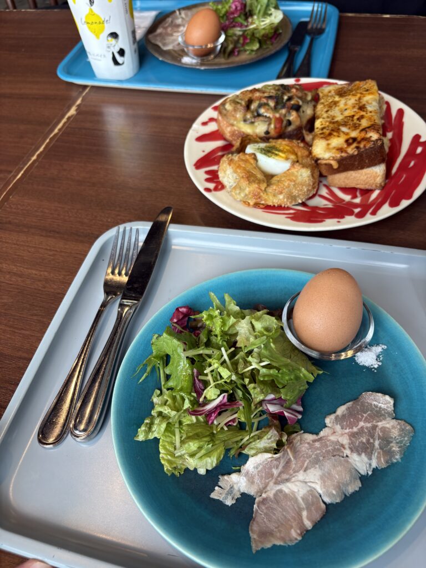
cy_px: 284
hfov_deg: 53.1
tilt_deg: -50.7
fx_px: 427
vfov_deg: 67.3
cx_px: 213
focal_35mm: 26
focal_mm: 5.96
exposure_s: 1/144
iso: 40
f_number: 1.6
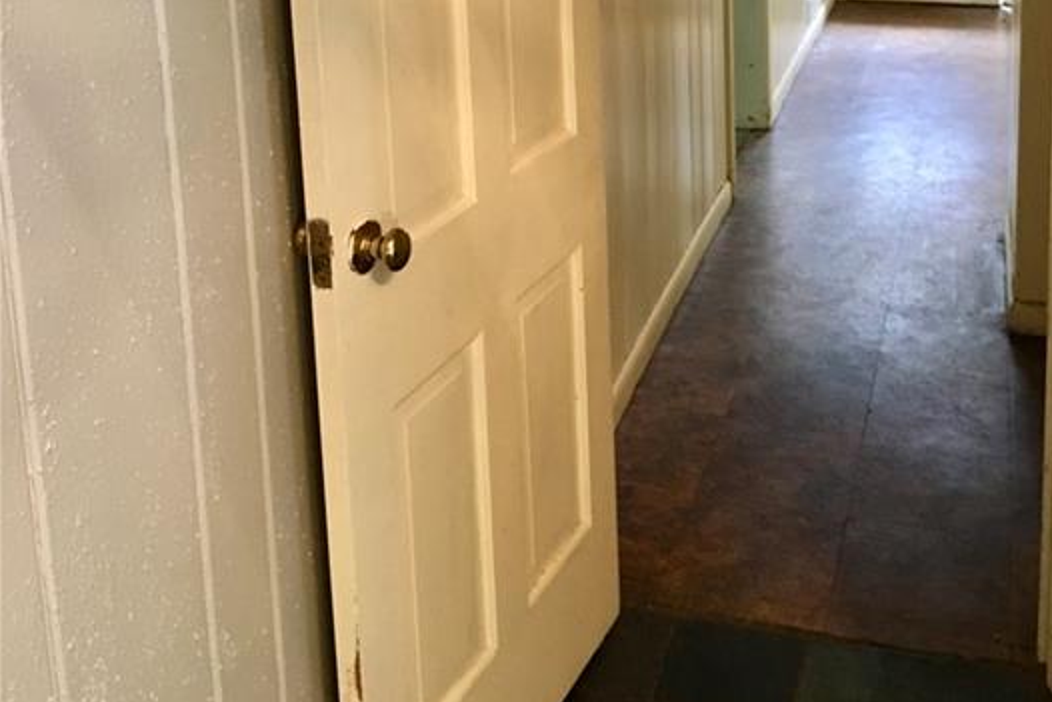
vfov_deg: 28.5
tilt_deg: -11.5
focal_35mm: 44
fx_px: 1286
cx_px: 574
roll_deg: +2.3
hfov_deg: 44.4
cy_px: -16
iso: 200
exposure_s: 1/20
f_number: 2.2
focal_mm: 4.15
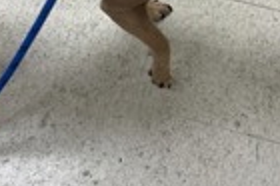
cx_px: 137
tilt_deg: -50.7
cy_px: -52
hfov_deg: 25.1
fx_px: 629
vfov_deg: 16.0
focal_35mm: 81
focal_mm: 5.96
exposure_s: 1/120
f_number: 1.6
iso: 100
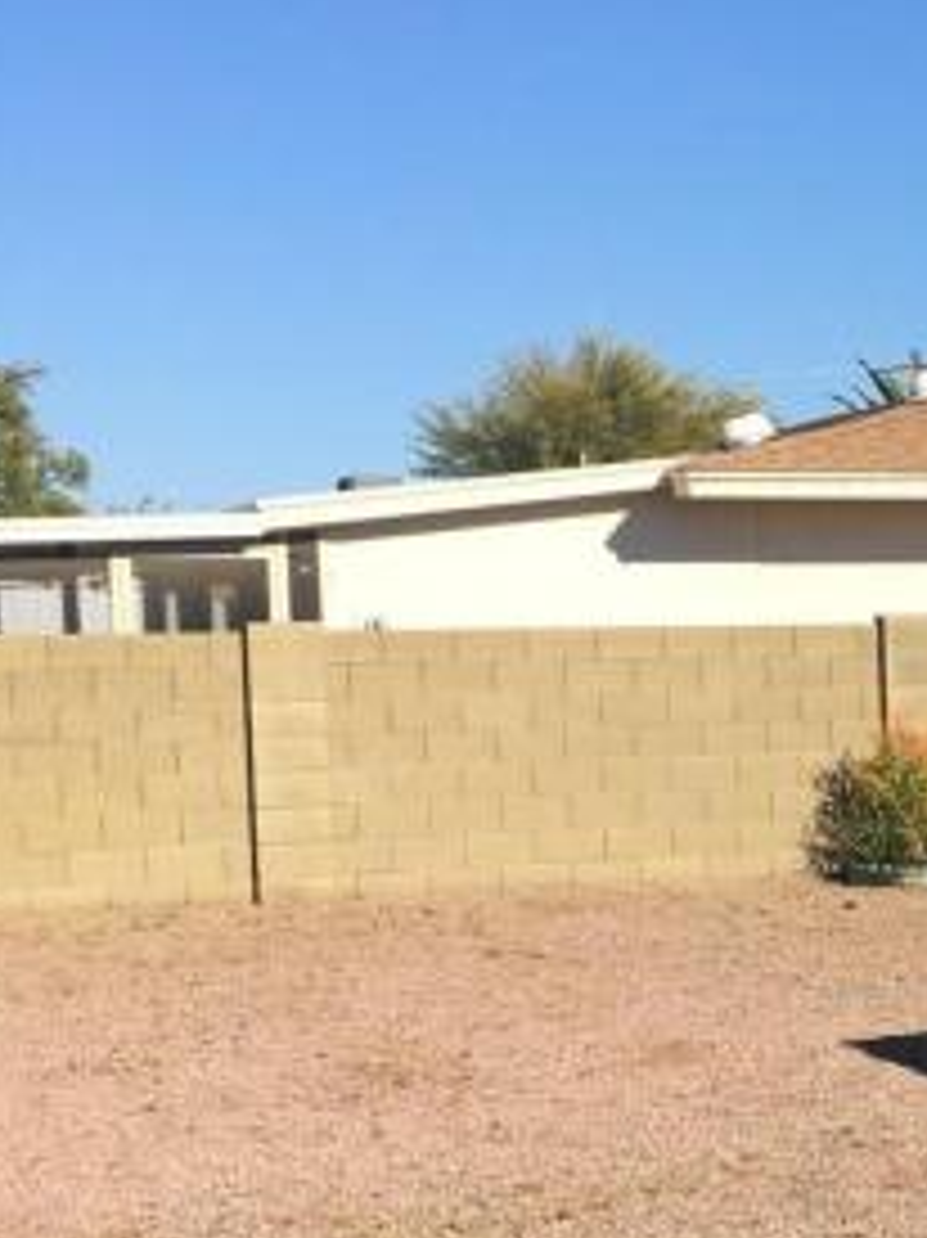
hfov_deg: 16.9
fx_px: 2894
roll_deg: +0.1
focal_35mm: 81
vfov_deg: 24.0
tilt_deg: -6.0
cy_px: 828
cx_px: 1264
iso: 25
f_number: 2.2
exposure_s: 1/1538
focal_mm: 4.15
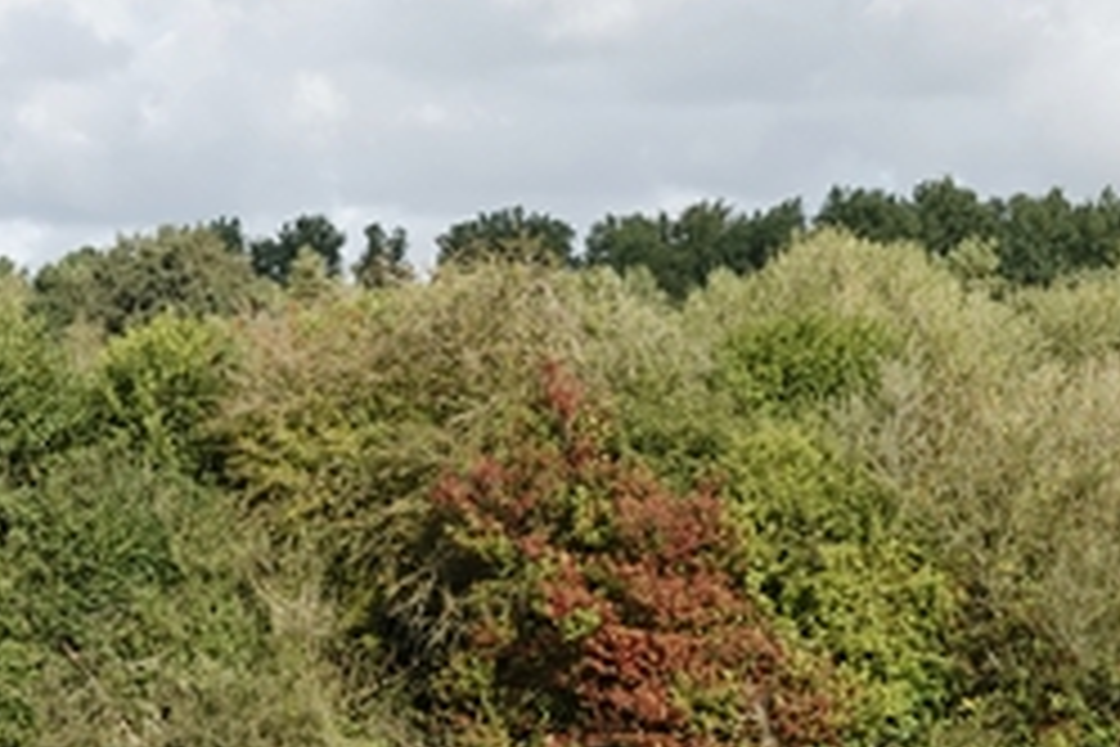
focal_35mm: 162
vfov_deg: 8.4
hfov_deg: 12.7
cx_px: 621
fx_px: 5040
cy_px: 668
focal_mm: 23.09
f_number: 8
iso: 100
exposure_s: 1/160
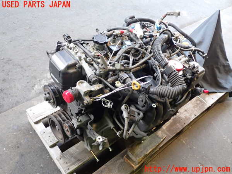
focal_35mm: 30
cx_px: 116
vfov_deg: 46.8
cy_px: 87
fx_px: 201
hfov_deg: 60.0
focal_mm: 5.4
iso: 250
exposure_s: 1/30
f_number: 2.3
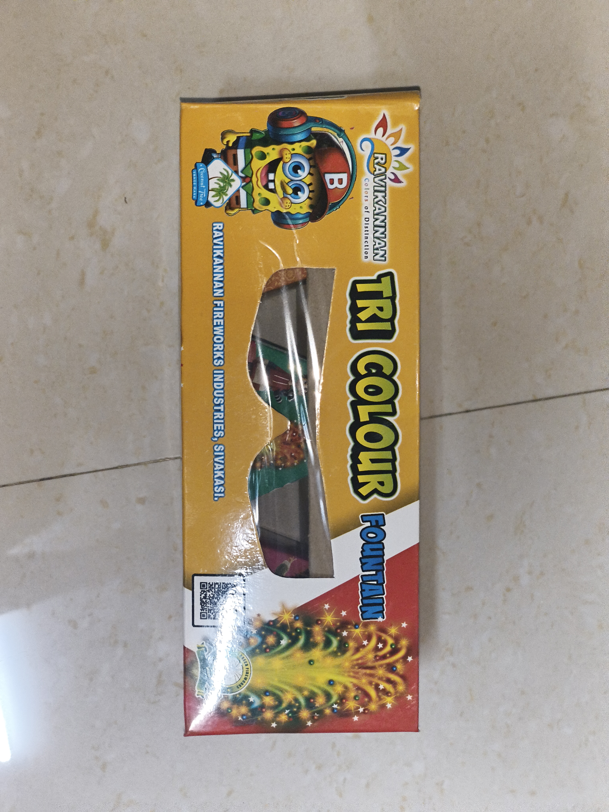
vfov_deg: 38.2
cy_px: 406
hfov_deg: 29.1
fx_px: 1173
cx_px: 304
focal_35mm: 50
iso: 862
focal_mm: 7.1
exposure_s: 1/50
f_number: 1.85
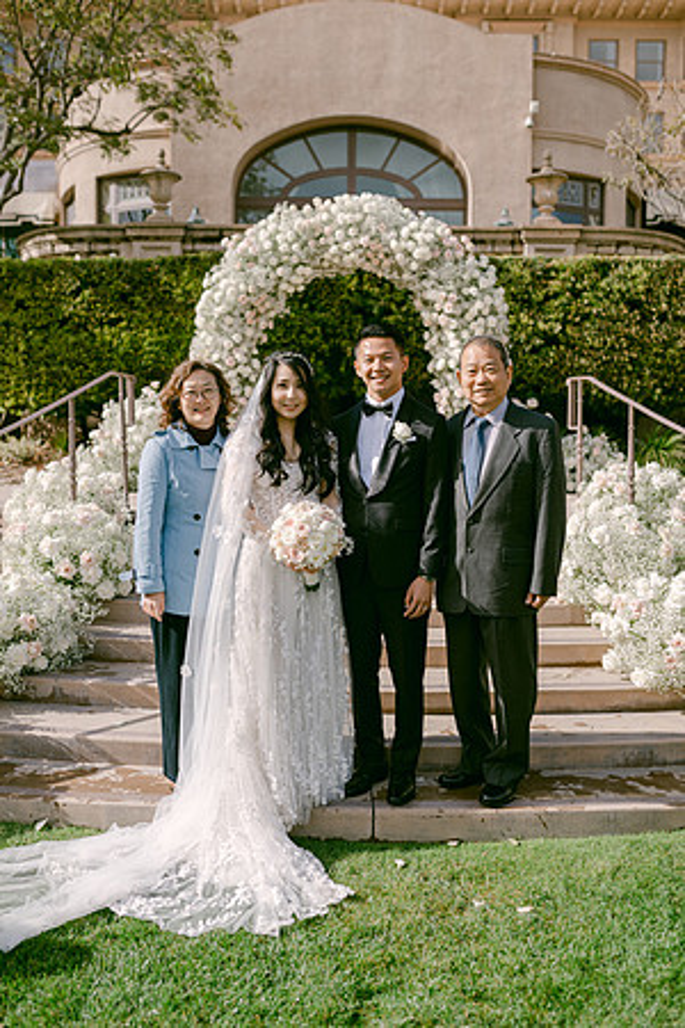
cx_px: 342
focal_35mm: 35
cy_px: 514
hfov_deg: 37.9
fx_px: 999
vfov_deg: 54.4
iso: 100
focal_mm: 35
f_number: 2.8
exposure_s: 1/4000
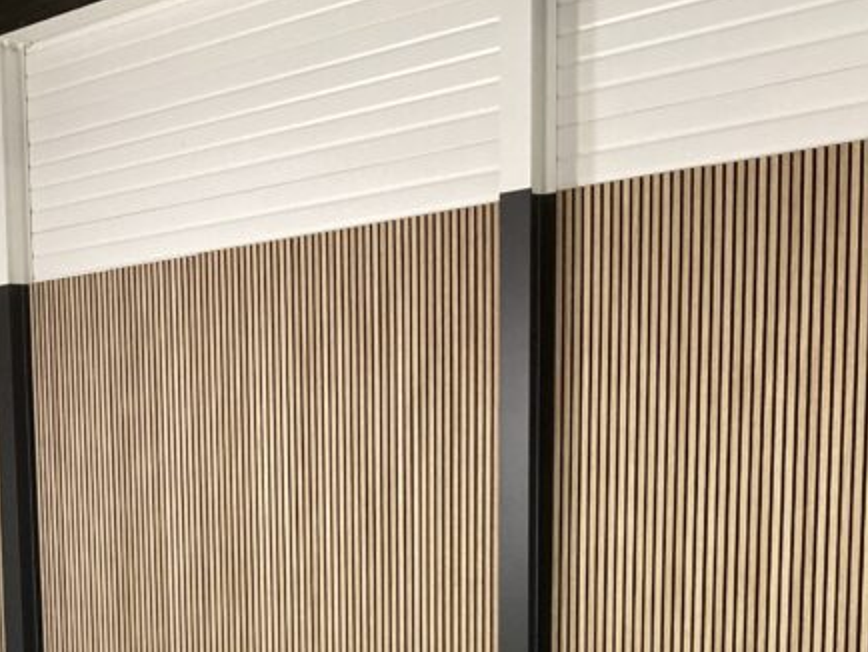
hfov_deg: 29.4
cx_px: 444
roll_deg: +0.2
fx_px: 1656
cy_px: 760
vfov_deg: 20.9
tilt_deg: -7.5
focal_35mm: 66
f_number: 1.8
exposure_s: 1/50
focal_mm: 3.99
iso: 200
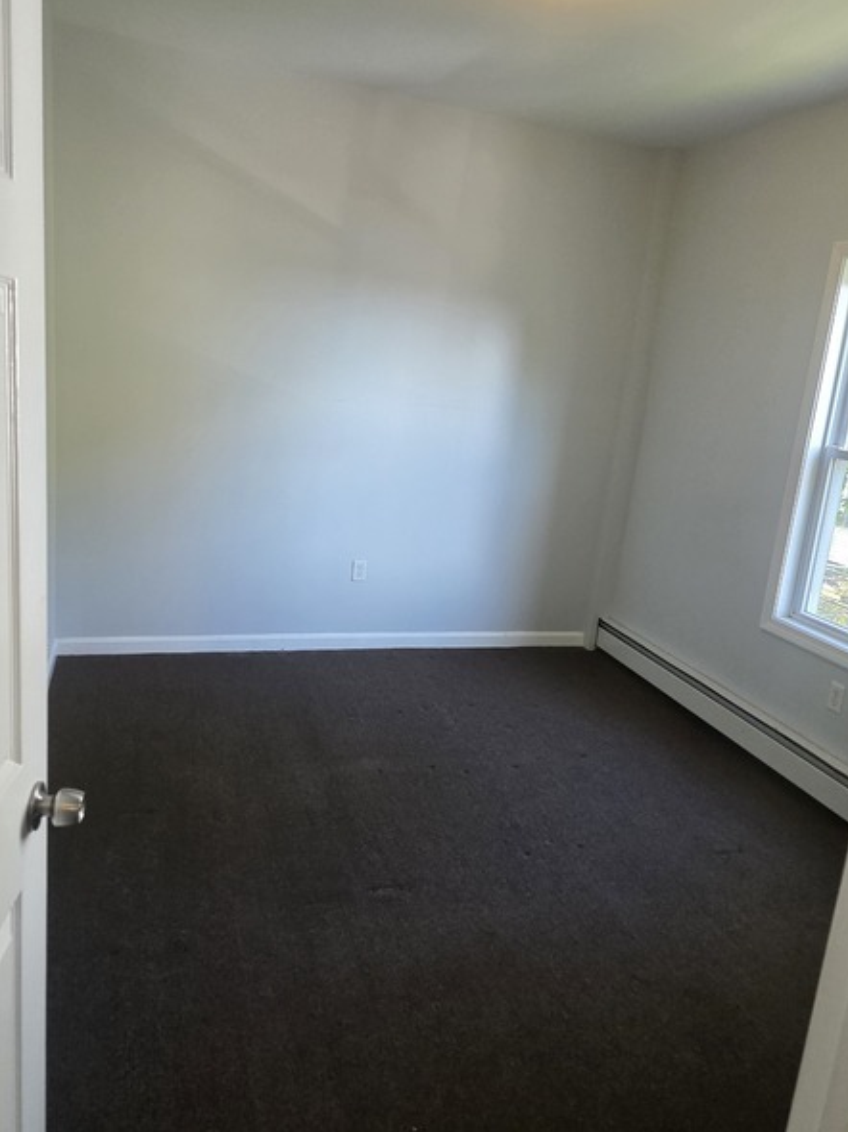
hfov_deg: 53.0
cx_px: 449
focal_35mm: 26
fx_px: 850
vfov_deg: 67.3
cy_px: 577
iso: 320
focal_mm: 6.3
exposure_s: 1/120
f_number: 1.7
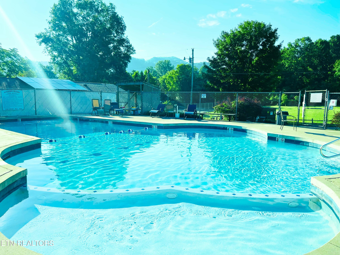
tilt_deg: -6.7
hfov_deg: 67.3
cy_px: 128
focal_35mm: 26
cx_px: 170
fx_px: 255
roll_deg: -2.1
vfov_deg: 53.1
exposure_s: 1/4717
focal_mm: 5.1
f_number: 1.6
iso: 50
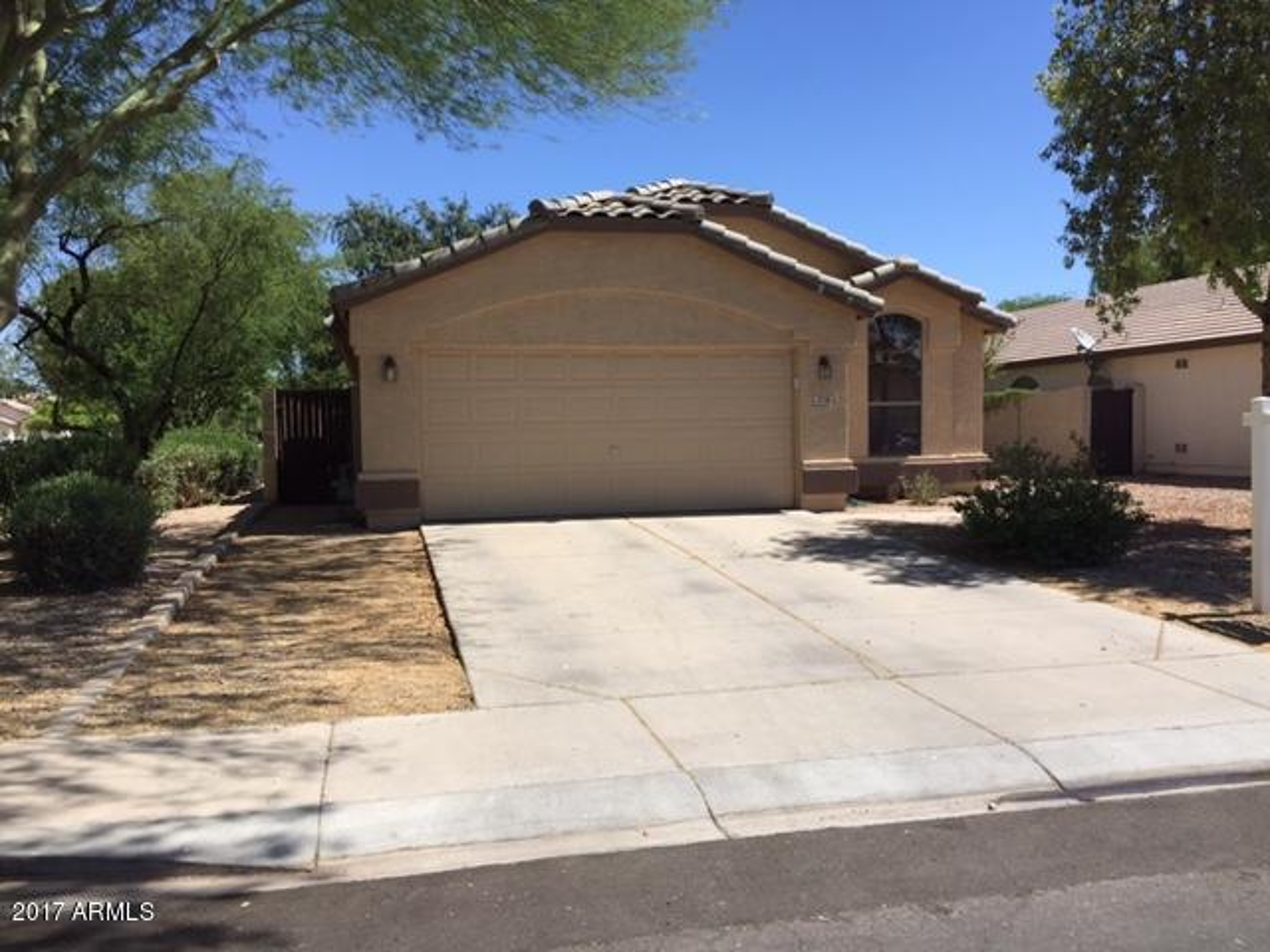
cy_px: 476
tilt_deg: -3.6
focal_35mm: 29
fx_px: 1064
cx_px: 635
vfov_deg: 48.2
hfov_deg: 61.7
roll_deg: +1.8
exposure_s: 1/1799
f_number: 2.2
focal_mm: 4.15
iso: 32
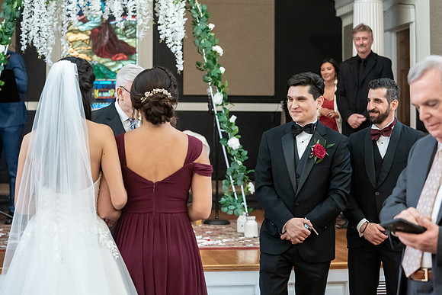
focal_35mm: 72
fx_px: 886
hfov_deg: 28.0
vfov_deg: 18.9
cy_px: 152
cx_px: 228
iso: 6400
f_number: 4
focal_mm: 70
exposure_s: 1/100
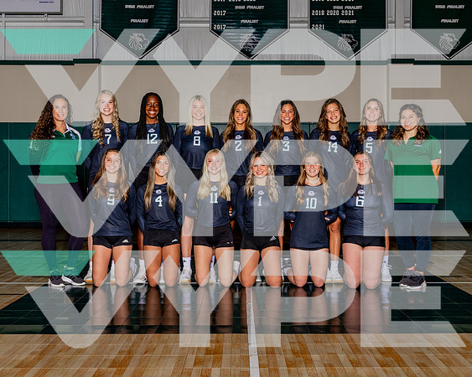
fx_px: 671
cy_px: 163
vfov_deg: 31.4
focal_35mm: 48
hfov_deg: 38.8
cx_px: 243
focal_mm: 33
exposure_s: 1/200
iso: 320
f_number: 10
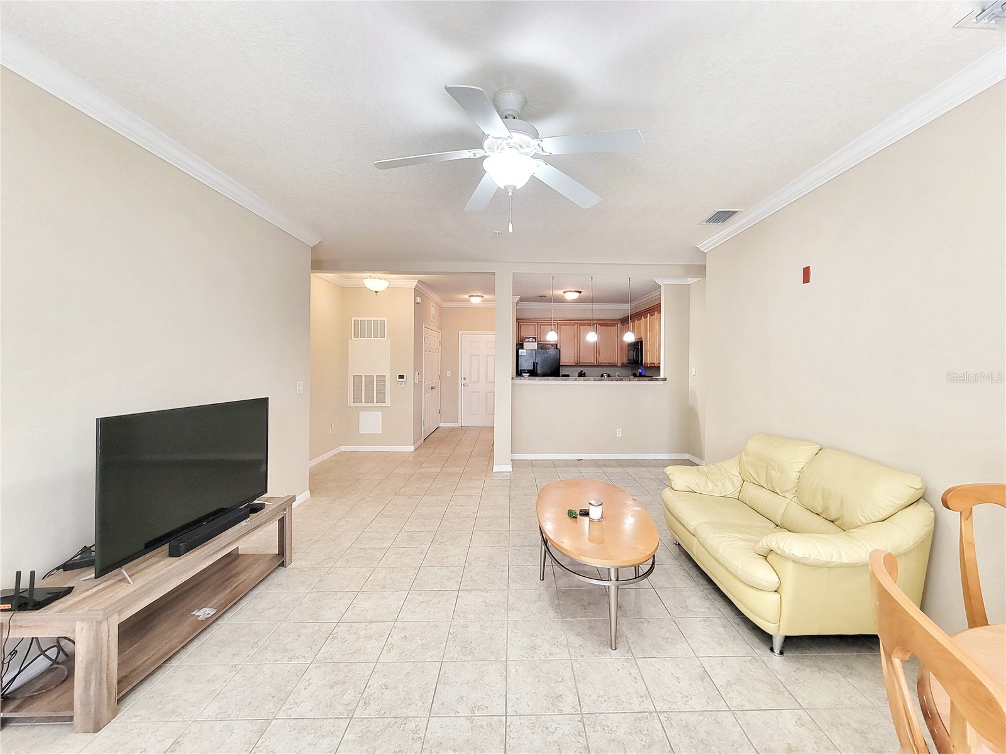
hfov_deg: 106.2
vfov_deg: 89.9
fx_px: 378
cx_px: 503
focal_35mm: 13
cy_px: 377
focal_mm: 2.2
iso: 125
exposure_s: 1/60
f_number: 2.2
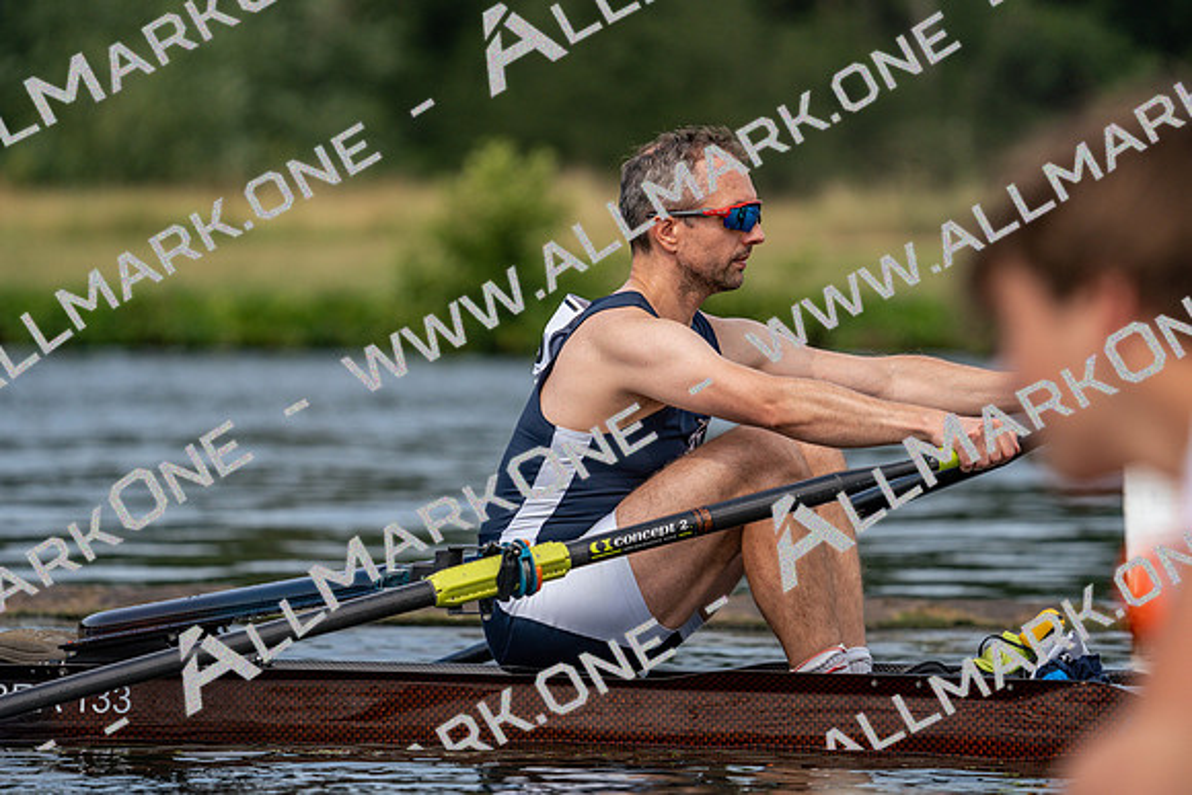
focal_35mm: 362
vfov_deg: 3.8
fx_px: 11988
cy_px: 398
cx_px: 596
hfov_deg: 5.7
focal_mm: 362
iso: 400
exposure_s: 1/1600
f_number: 6.3
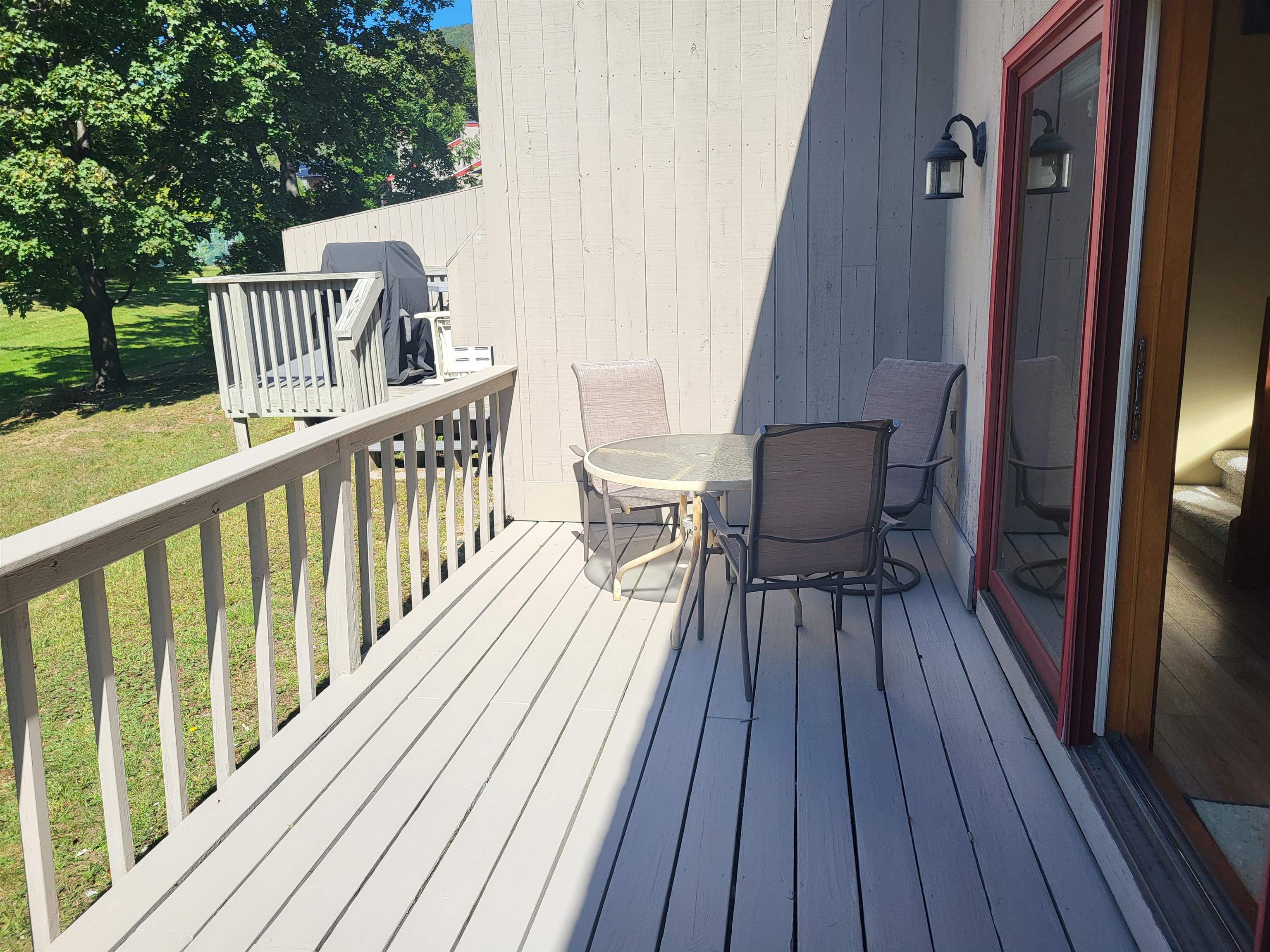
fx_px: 954
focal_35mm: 26
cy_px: 476
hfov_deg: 67.3
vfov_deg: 53.1
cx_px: 635
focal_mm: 5.4
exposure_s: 1/1686
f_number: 1.8
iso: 40
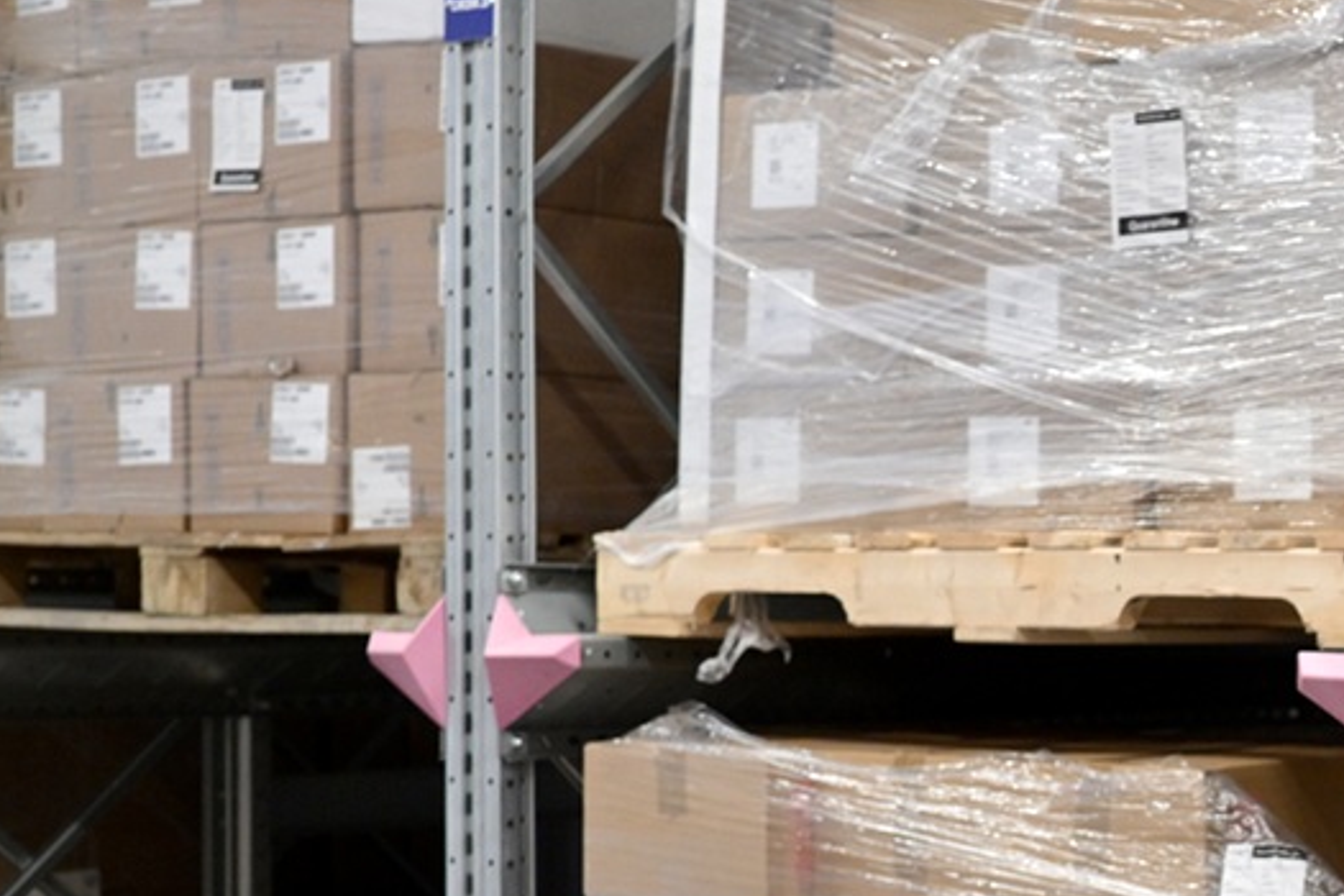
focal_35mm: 91
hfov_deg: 20.6
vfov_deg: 14.9
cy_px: 736
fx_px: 3397
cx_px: 1699
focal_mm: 35
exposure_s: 1/250
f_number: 3.5
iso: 2000
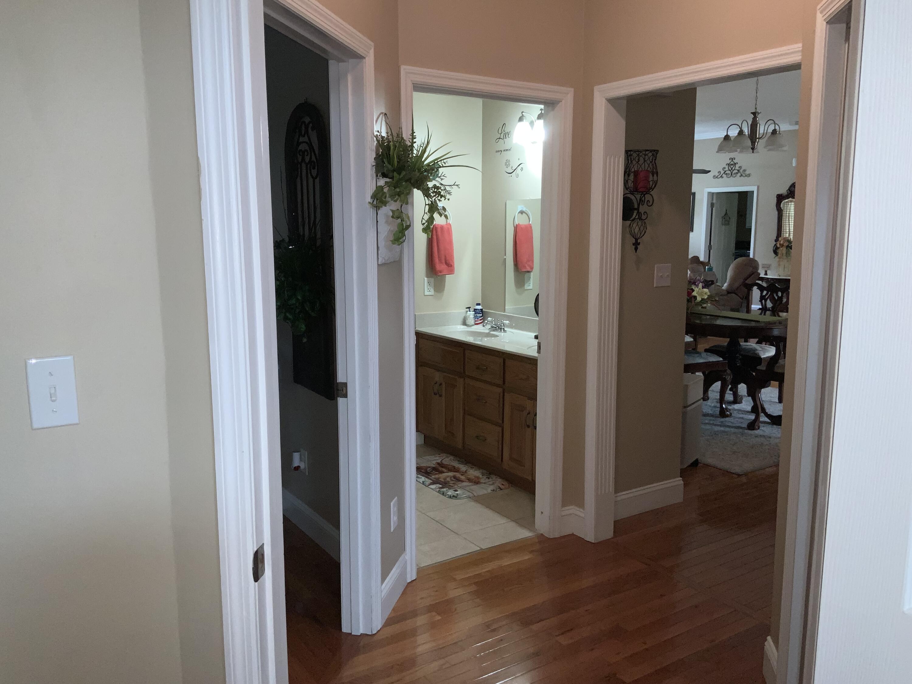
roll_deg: -0.2
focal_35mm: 29
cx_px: 456
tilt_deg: -8.1
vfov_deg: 48.2
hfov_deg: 61.7
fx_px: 764
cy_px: 342
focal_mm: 3
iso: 50
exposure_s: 1/60
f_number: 1.8
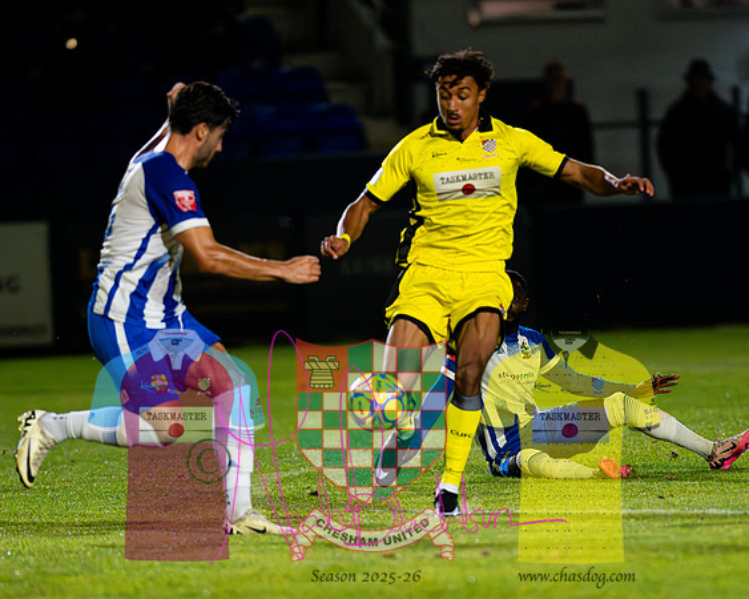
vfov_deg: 3.5
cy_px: 376
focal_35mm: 441
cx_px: 375
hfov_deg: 4.4
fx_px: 9782
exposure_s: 1/1250
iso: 8000
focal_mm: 300
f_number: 2.8
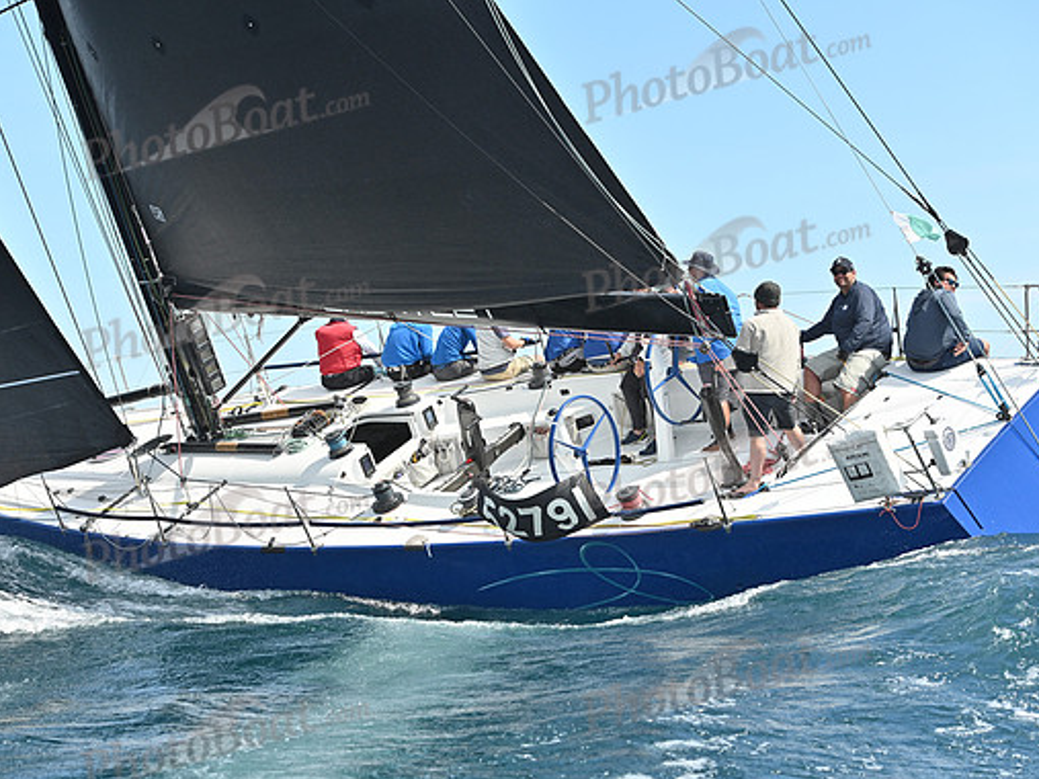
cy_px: 395
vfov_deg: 19.1
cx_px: 477
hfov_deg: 25.3
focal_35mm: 77
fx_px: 2311
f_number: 5
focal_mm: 70
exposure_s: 1/1250
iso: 320
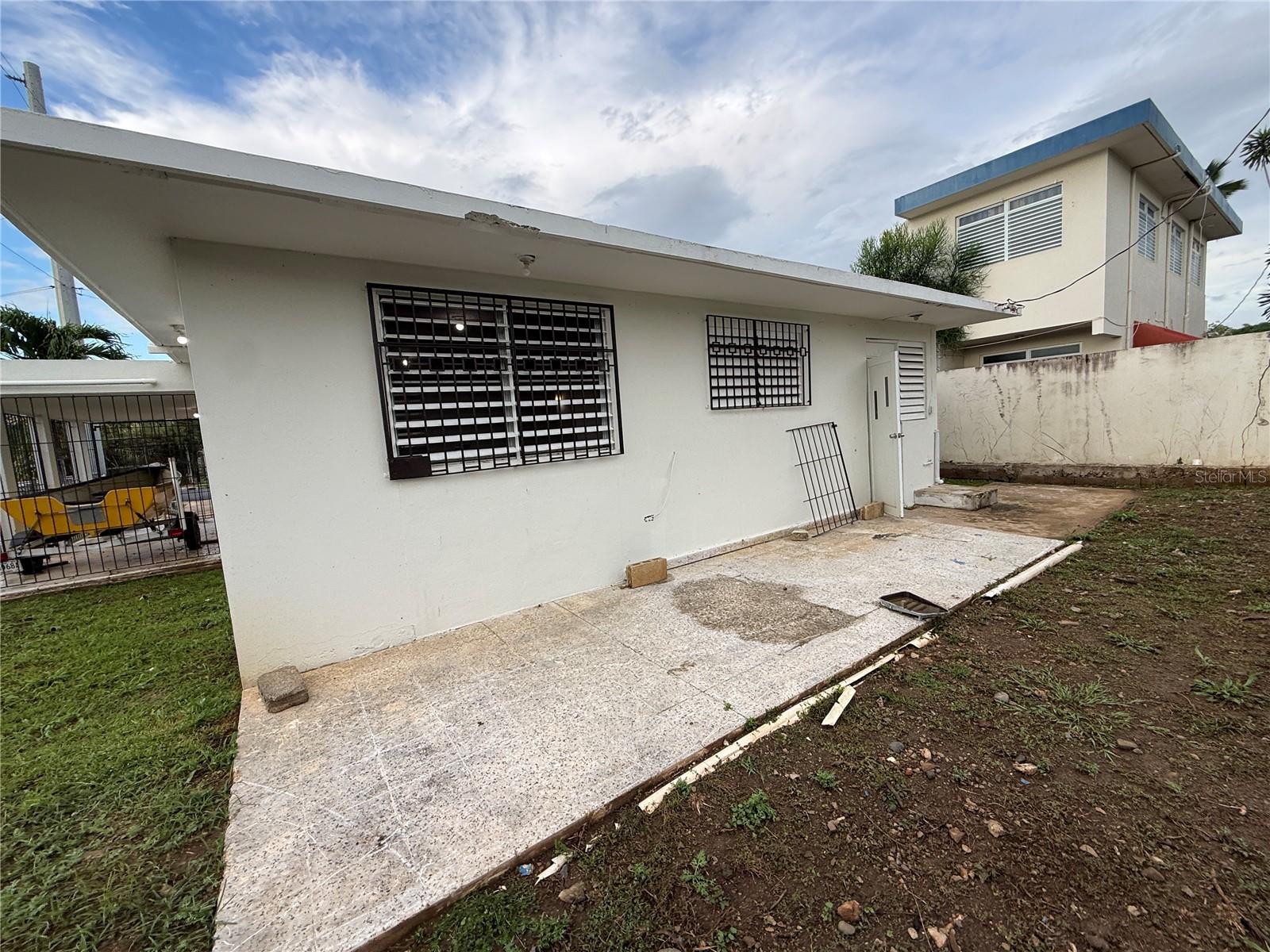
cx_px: 635
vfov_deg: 85.7
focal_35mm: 14
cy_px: 476
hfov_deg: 102.1
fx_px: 514
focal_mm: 2.22
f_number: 2.2
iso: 50
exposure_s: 1/279
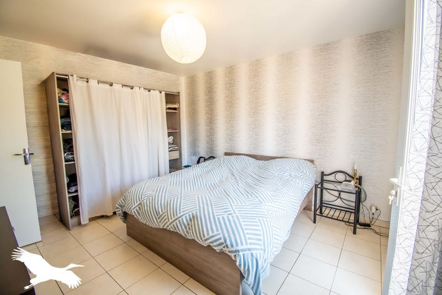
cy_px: 148
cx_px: 221
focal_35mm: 15
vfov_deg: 77.3
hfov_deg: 100.4
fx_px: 184
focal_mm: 10
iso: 1000
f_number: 5
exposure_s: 1/50
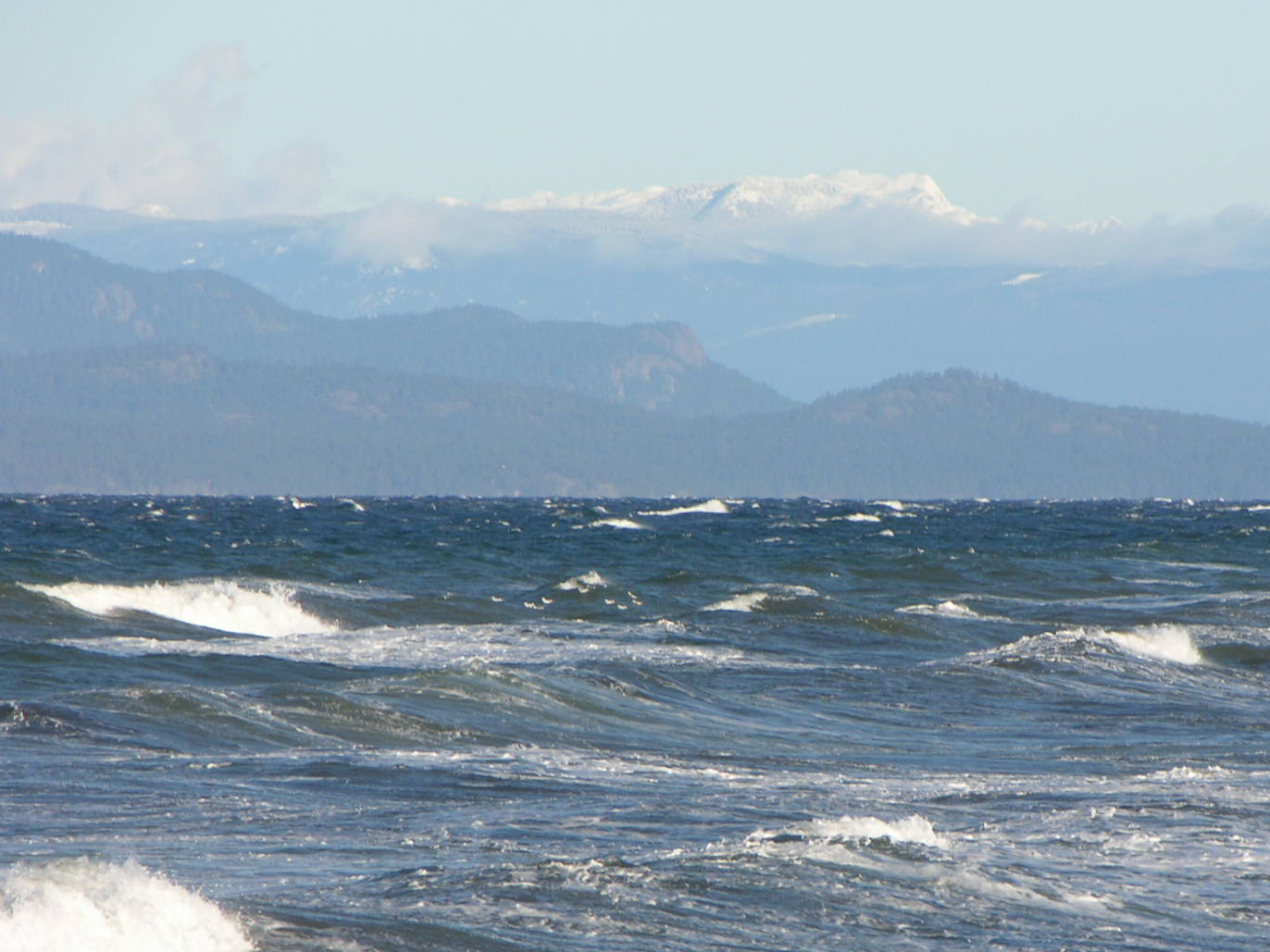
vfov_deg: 3.6
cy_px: 681
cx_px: 875
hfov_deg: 4.7
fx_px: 15336
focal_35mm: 418
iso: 50
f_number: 5.3
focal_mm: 71.2
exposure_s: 1/270
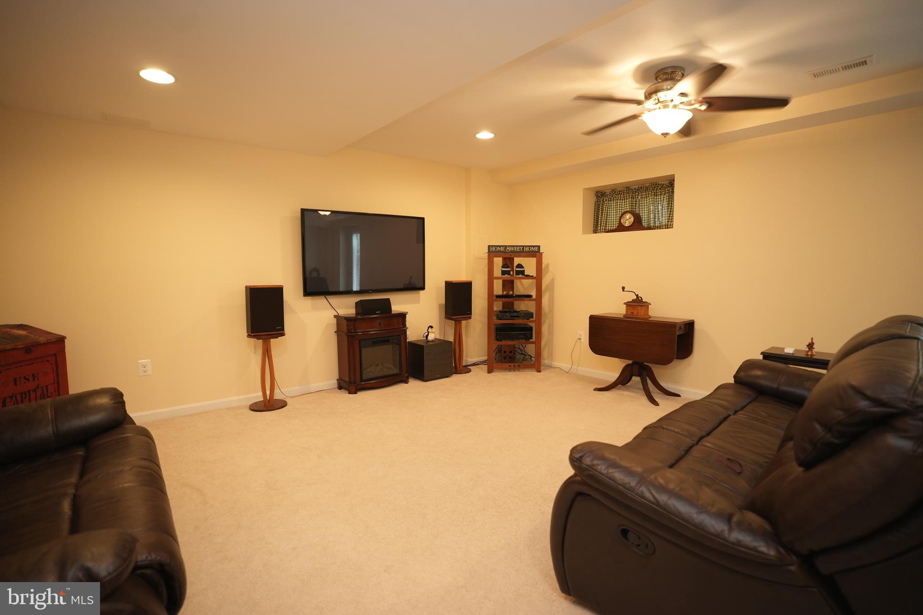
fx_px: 410
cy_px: 308
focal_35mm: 16
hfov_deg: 96.7
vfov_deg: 73.7
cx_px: 462
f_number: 2.8
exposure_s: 1/60
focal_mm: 16
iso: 640
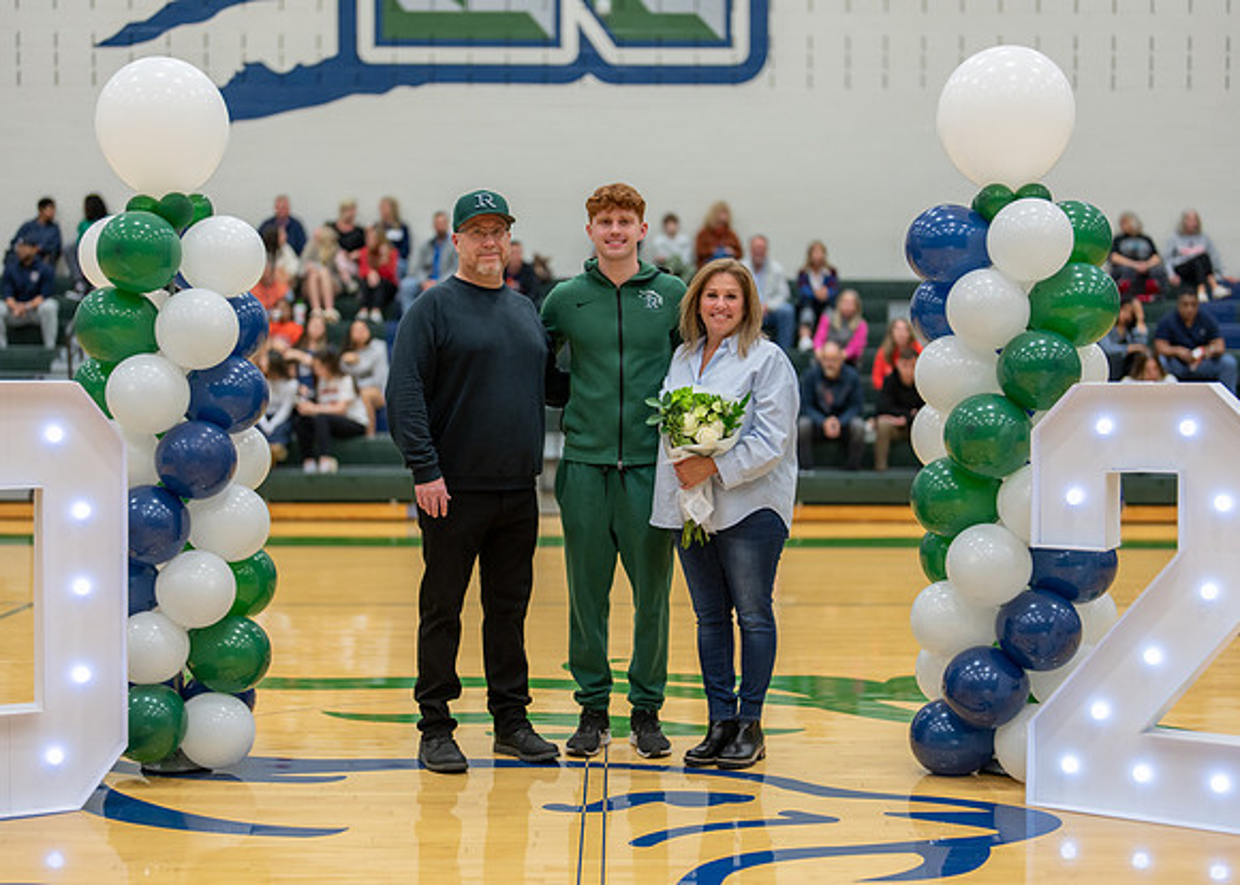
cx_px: 620
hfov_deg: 36.7
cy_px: 442
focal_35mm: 53
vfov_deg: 26.7
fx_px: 1867
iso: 320
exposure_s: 1/400
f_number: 1.2
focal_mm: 50
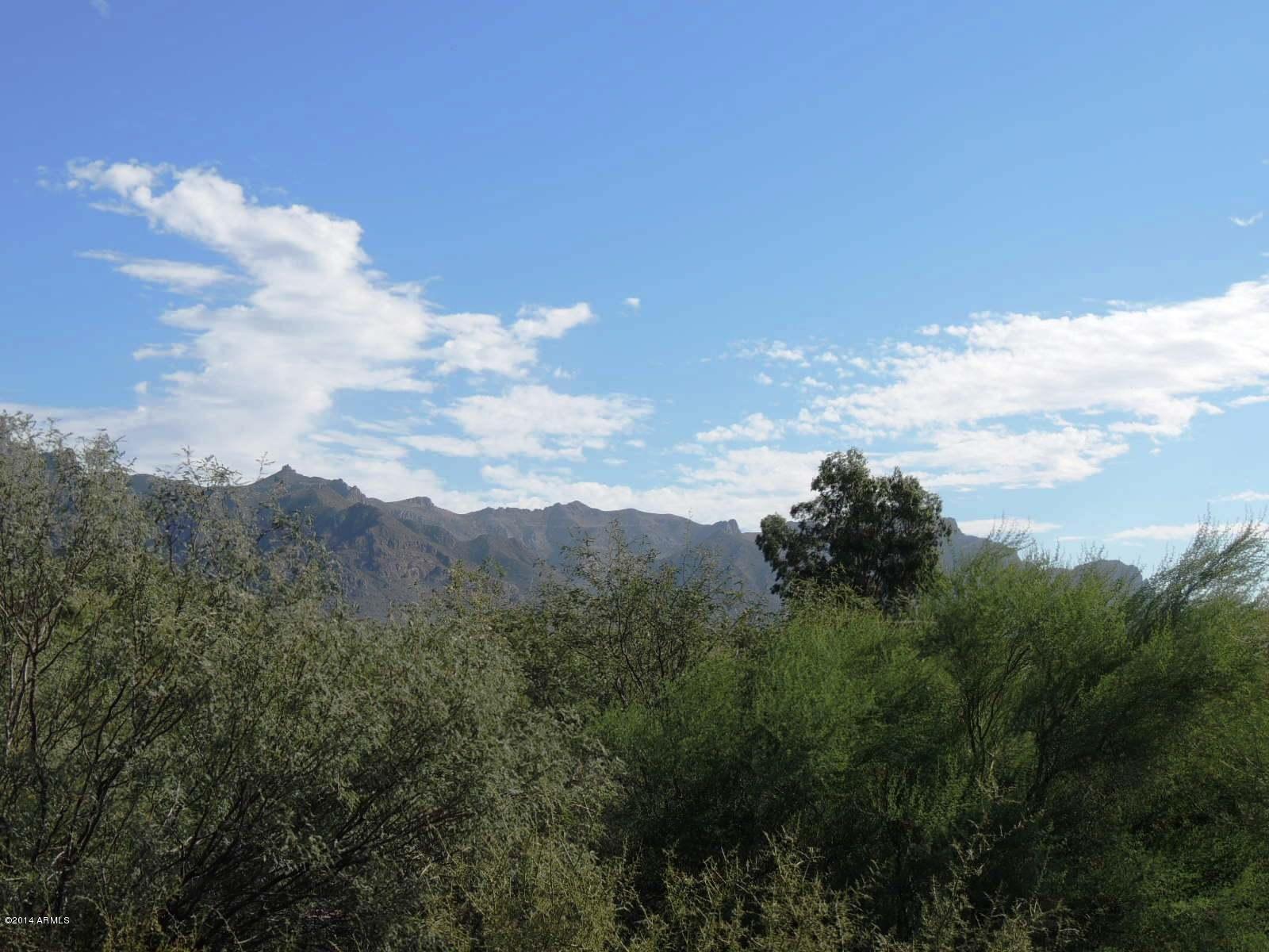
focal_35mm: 50
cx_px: 634
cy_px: 476
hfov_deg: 38.2
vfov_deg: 29.1
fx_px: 1833
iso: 100
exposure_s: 1/1250
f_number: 3.6
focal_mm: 8.9
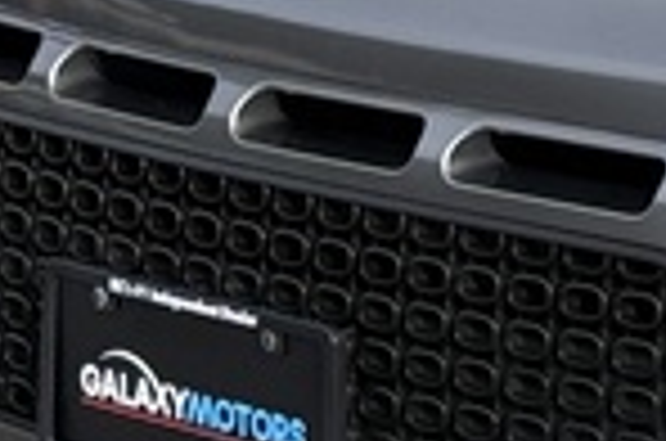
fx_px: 6387
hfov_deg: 5.7
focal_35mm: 346
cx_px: 1750
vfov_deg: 3.9
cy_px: -238
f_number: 1.78
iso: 64
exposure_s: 1/2146
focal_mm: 6.76
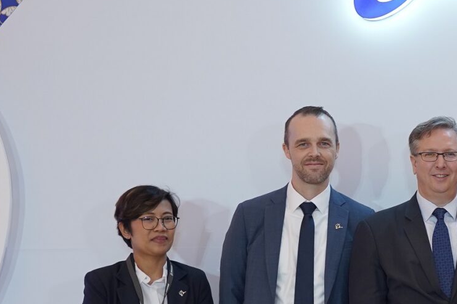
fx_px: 1713
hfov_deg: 14.1
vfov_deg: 10.1
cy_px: 202
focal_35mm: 135
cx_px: 705
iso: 800
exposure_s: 1/100
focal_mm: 39
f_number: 3.2
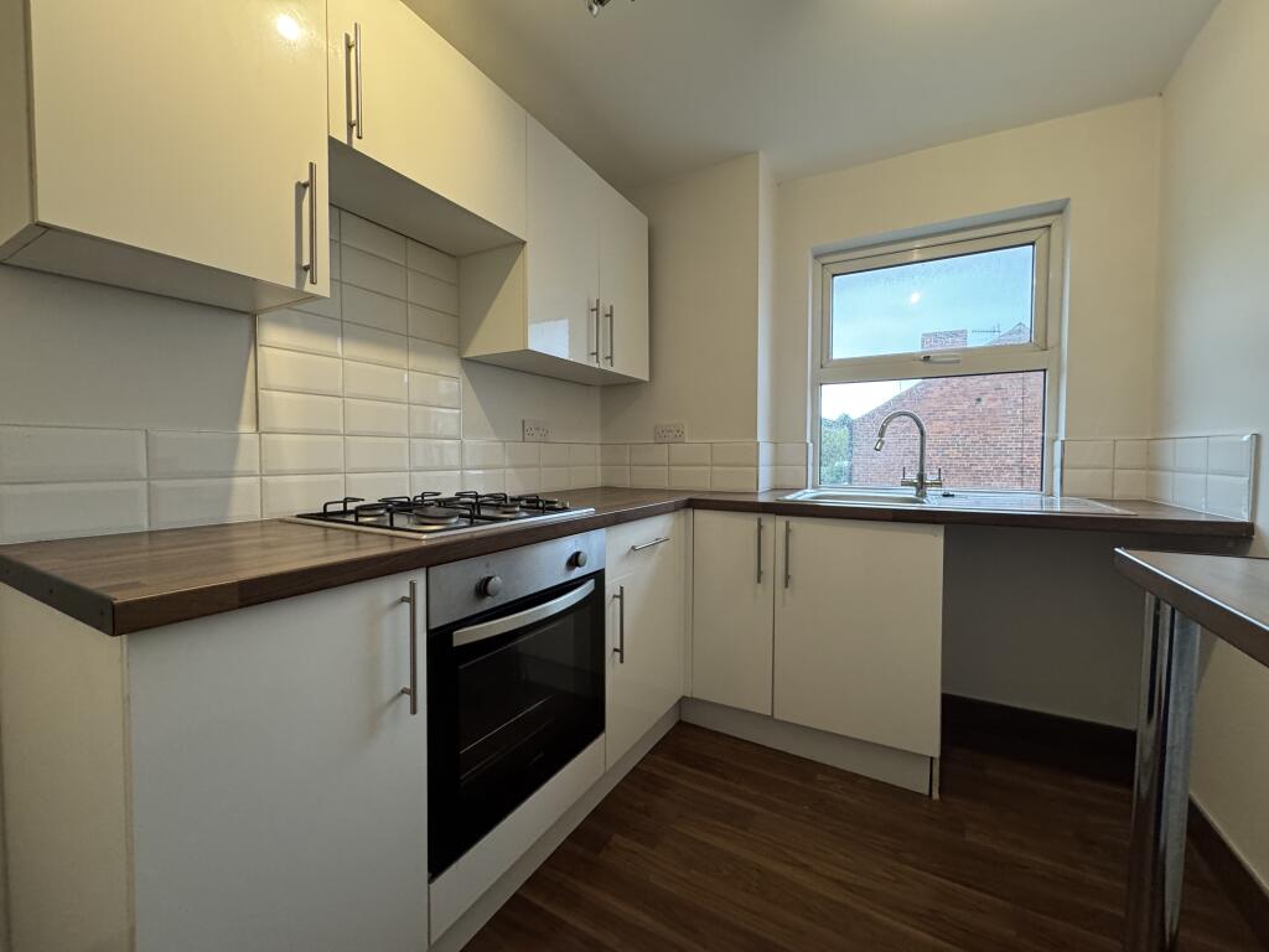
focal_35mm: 14
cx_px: 634
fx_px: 513
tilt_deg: -2.1
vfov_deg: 85.7
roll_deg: +0.5
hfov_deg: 102.1
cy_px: 476
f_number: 2.2
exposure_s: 1/50
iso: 250
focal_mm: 2.22
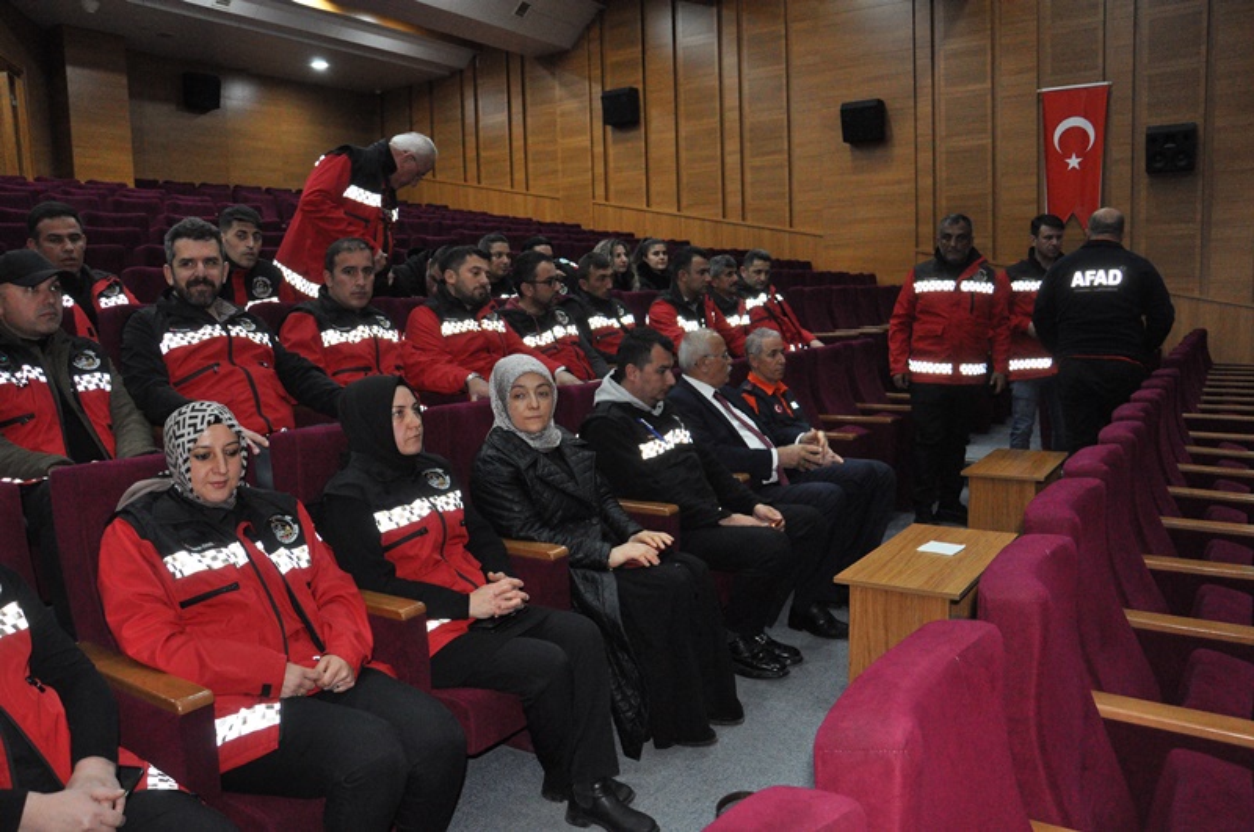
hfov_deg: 67.5
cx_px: 627
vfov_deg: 47.8
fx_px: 939
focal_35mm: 27
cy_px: 416
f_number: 5
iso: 2000
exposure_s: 1/60
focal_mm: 18
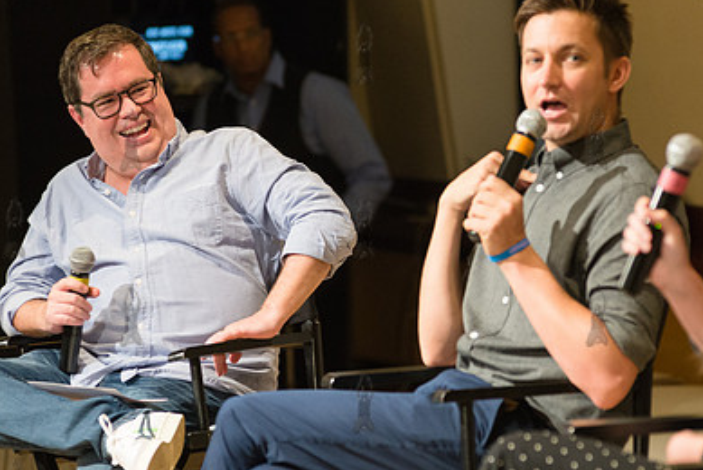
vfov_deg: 6.4
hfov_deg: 9.5
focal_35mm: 216
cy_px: 227
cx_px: 363
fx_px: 4221
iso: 2500
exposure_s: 1/160
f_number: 4
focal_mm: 145
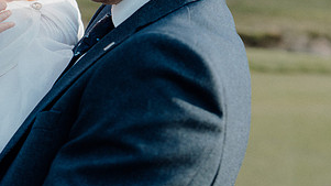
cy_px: -8
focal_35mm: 109
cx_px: 20
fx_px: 956
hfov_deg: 19.2
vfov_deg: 11.0
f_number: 3.5
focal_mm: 54
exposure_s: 1/250
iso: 125
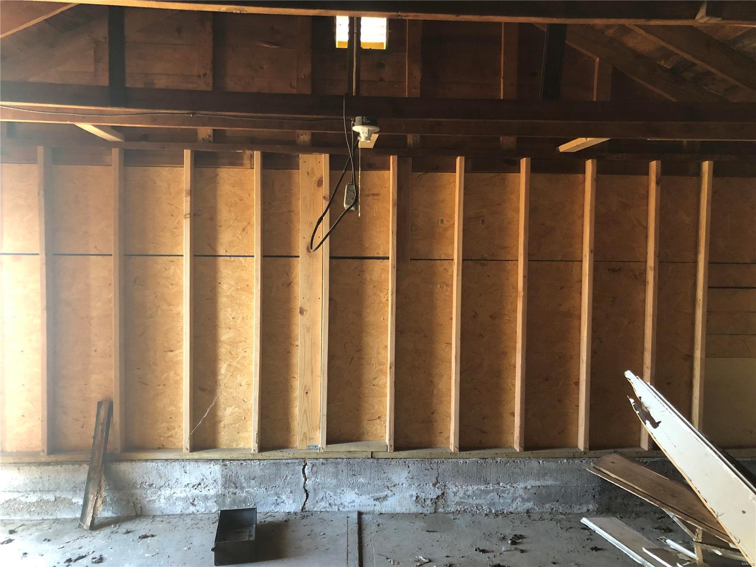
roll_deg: -0.2
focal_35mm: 28
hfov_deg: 63.4
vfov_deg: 49.7
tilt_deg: -2.0
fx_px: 612
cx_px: 378
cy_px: 284
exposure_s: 1/15
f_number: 1.8
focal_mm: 4
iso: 100
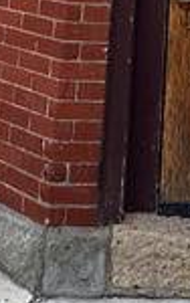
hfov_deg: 12.6
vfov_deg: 14.3
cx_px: 234
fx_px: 835
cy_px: -412
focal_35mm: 101
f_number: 2.2
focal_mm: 2.22
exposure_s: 1/267
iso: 40
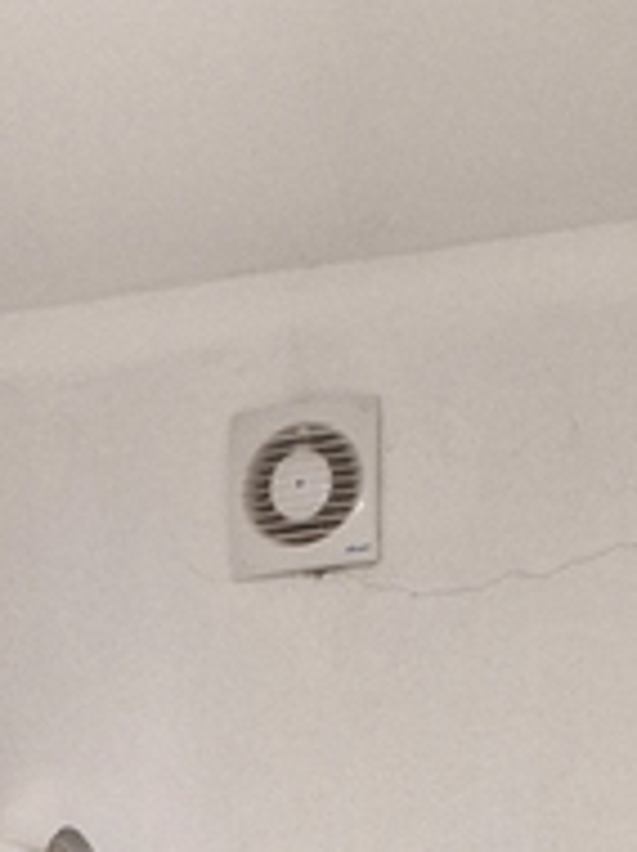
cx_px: -72
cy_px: 2359
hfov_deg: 11.1
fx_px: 3221
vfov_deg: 11.1
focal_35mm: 131
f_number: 1.8
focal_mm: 5.54
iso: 200
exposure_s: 1/100
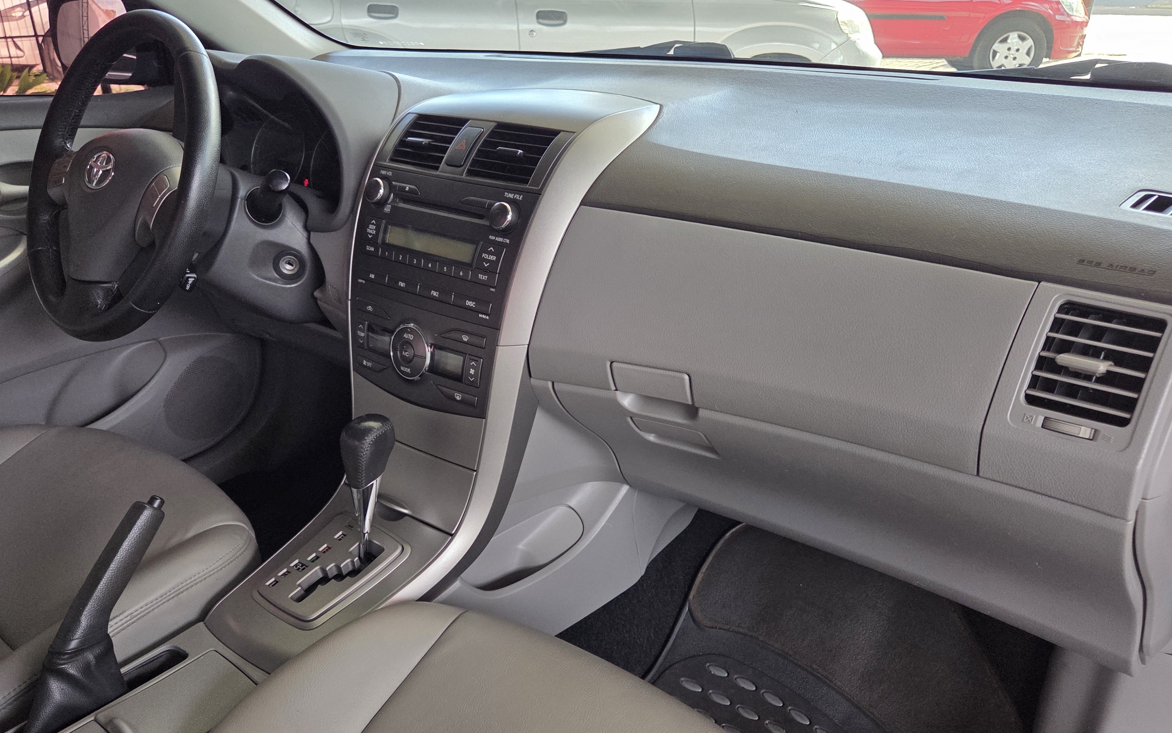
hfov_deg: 64.6
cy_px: 408
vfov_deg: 43.1
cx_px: 568
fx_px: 926
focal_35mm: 29
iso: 160
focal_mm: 5.4
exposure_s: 1/180
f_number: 1.8
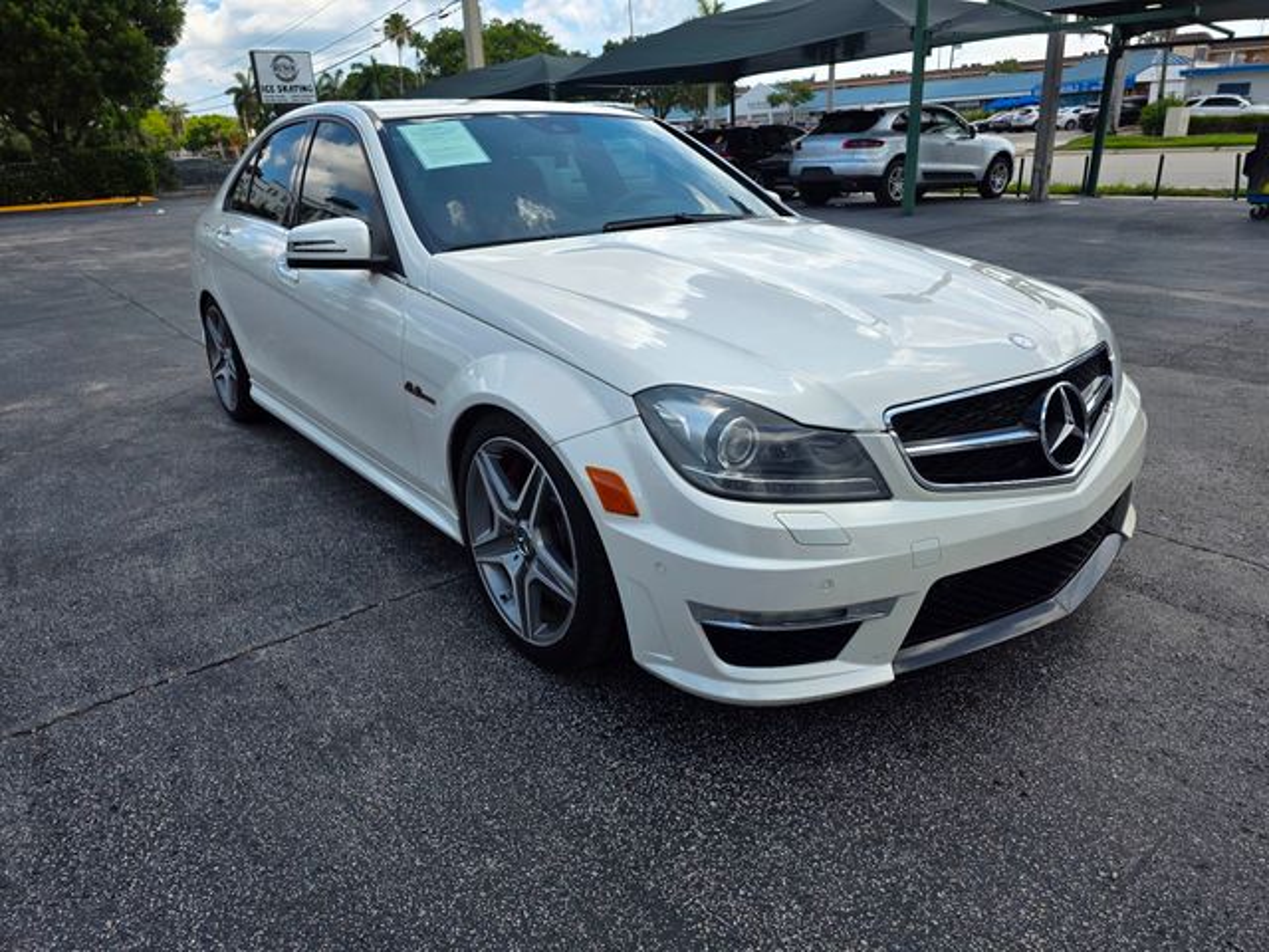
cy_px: 476
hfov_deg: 73.9
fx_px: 843
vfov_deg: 58.9
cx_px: 634
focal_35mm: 23
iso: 80
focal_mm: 6.3
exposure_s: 1/3418
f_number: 1.7
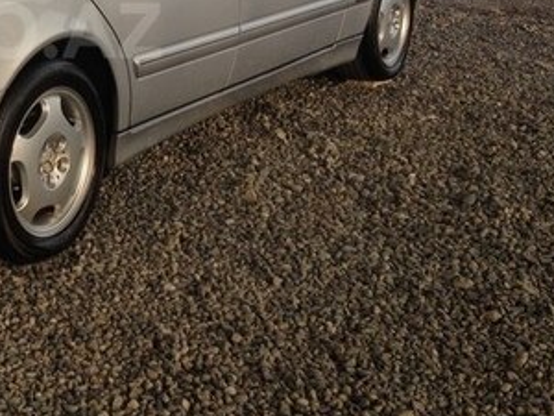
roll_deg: -1.3
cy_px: 31
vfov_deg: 18.8
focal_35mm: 77
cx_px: -28
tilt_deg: -12.8
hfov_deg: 24.0
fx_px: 1232
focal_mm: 4.28
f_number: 2.4
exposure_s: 1/239
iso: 50
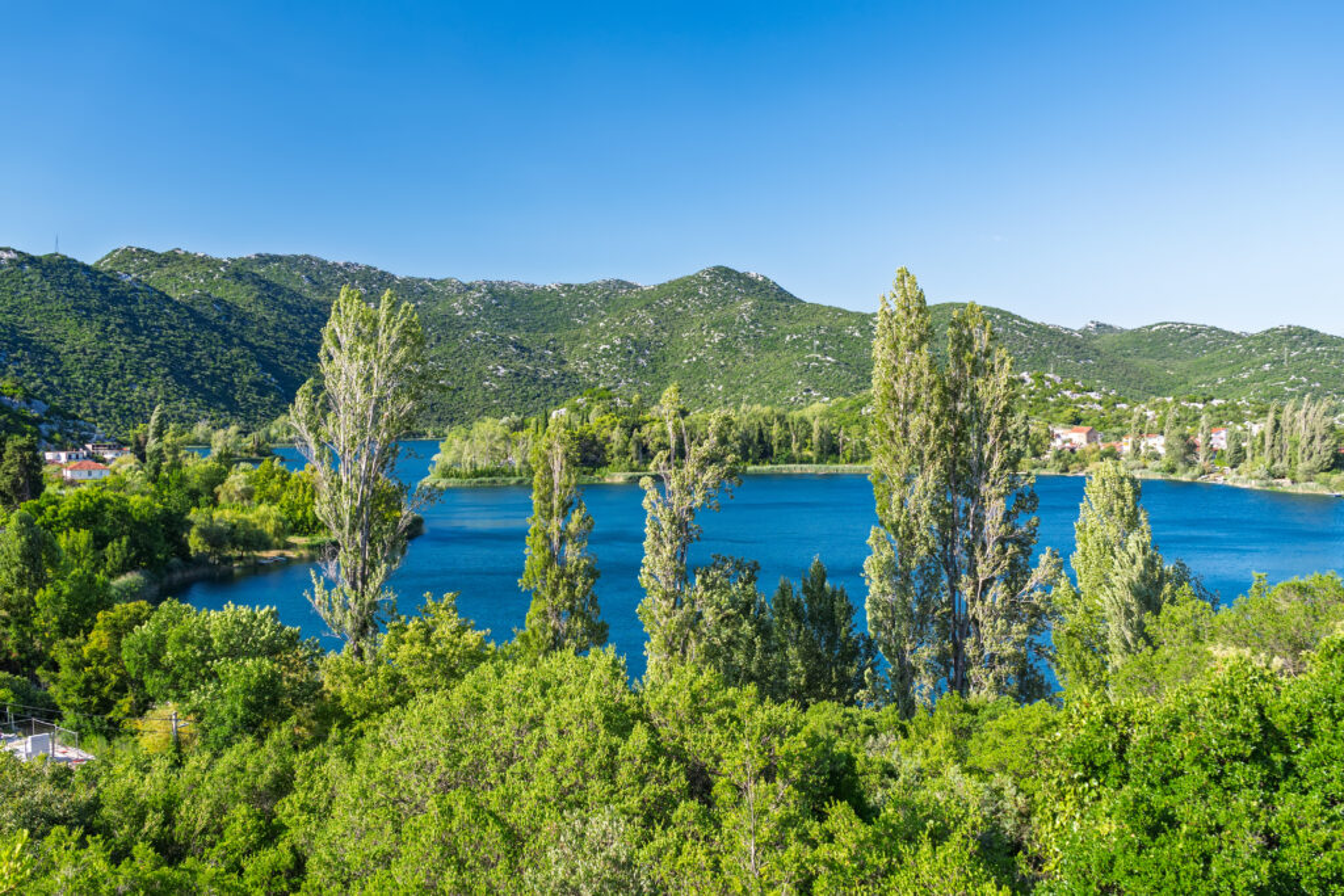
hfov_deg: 55.3
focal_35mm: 34
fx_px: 1282
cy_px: 448
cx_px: 672
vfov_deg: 38.5
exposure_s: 1/160
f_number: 5.6
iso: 100
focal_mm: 22.9
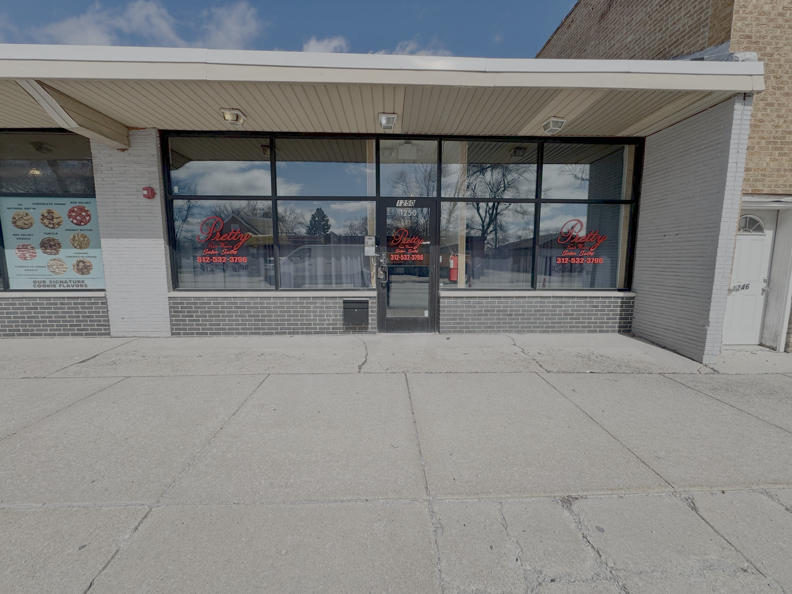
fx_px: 320
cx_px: 396
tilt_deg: -6.7
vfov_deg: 85.7
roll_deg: +0.6
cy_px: 297
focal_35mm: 14
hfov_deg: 102.1
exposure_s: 1/3106
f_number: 2.2
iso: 50
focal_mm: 2.22
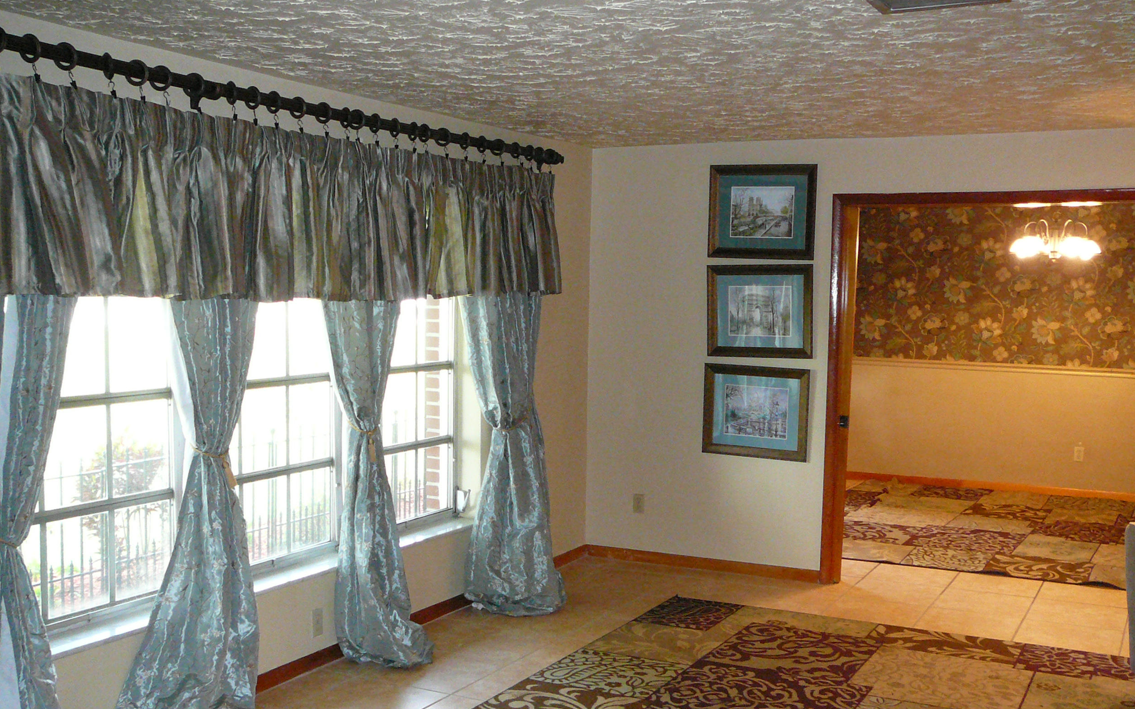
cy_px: 417
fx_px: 1175
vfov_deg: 33.5
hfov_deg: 51.5
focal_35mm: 38
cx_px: 558
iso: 400
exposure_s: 1/30
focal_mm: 5.2
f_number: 2.8
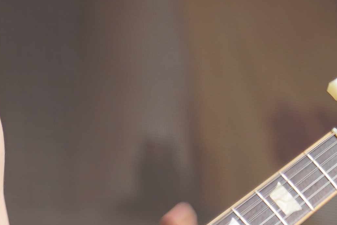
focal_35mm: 610
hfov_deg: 3.4
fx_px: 5711
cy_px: 211
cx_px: -174
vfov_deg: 2.3
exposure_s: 1/125
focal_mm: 105
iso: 125
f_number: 4
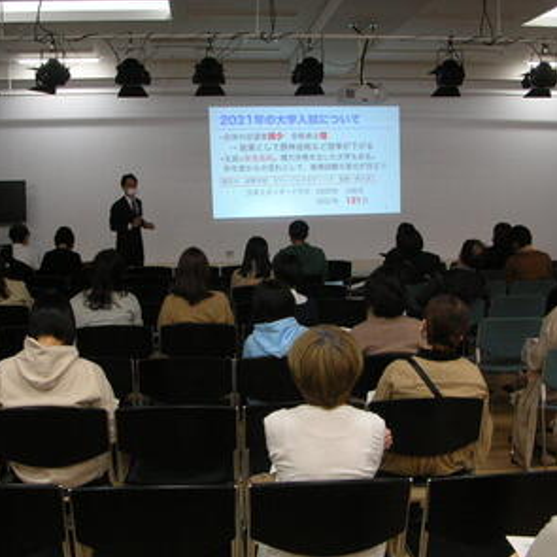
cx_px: 279
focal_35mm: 48
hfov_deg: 35.4
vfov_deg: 35.4
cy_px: 281
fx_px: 874
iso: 50
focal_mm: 6.6
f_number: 3
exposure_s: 1/12.4
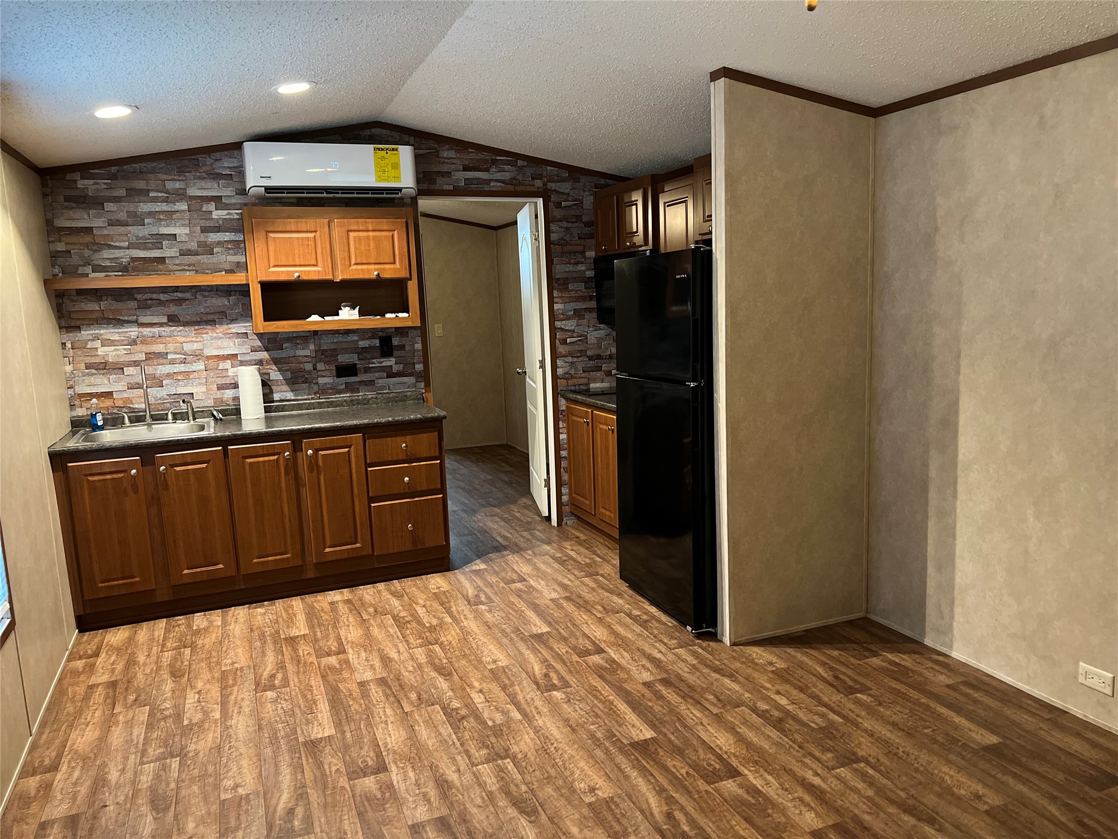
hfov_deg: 67.3
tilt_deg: -8.1
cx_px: 559
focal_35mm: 26
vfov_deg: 53.1
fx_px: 840
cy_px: 420
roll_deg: +2.3
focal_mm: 5.7
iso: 500
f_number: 1.5
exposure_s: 1/60
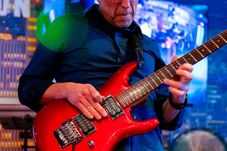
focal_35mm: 78
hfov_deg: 25.9
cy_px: 94
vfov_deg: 17.4
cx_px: 96
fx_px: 493
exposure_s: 1/50
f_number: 4
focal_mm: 62
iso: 6400
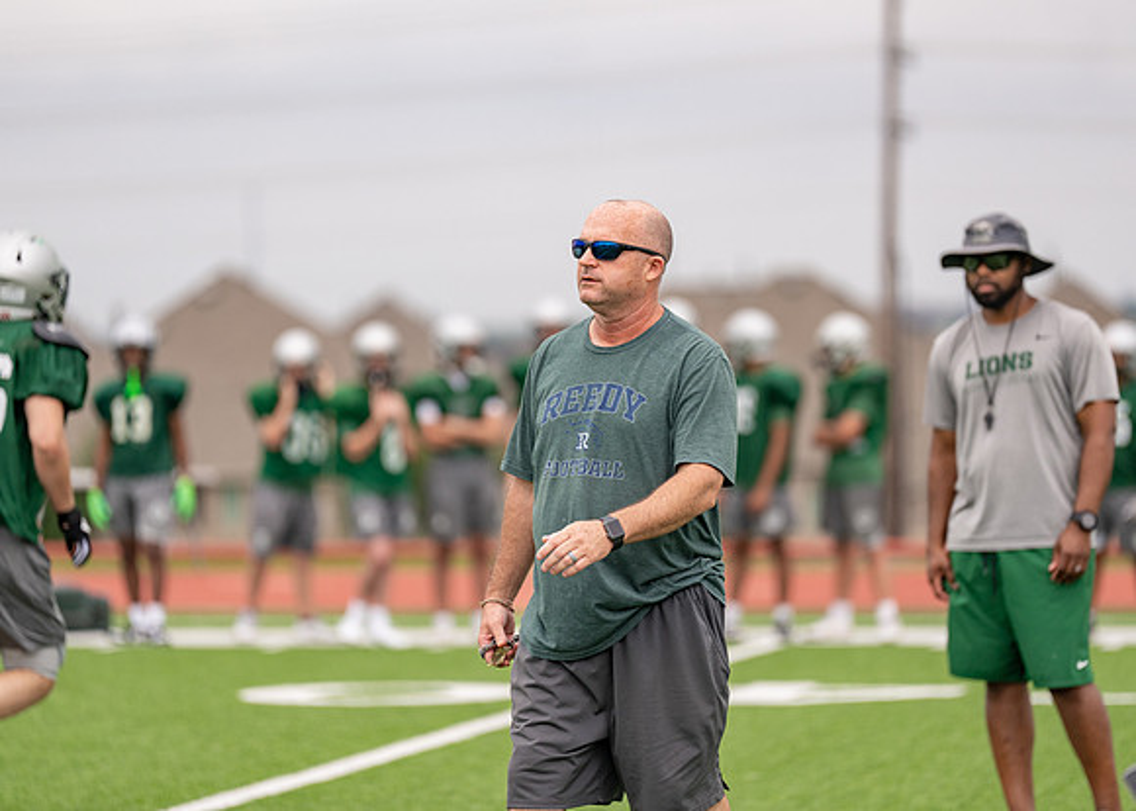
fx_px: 6908
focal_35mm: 214
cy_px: 406
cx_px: 568
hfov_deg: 9.4
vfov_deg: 6.7
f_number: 2.8
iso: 250
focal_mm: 200
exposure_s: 1/2500
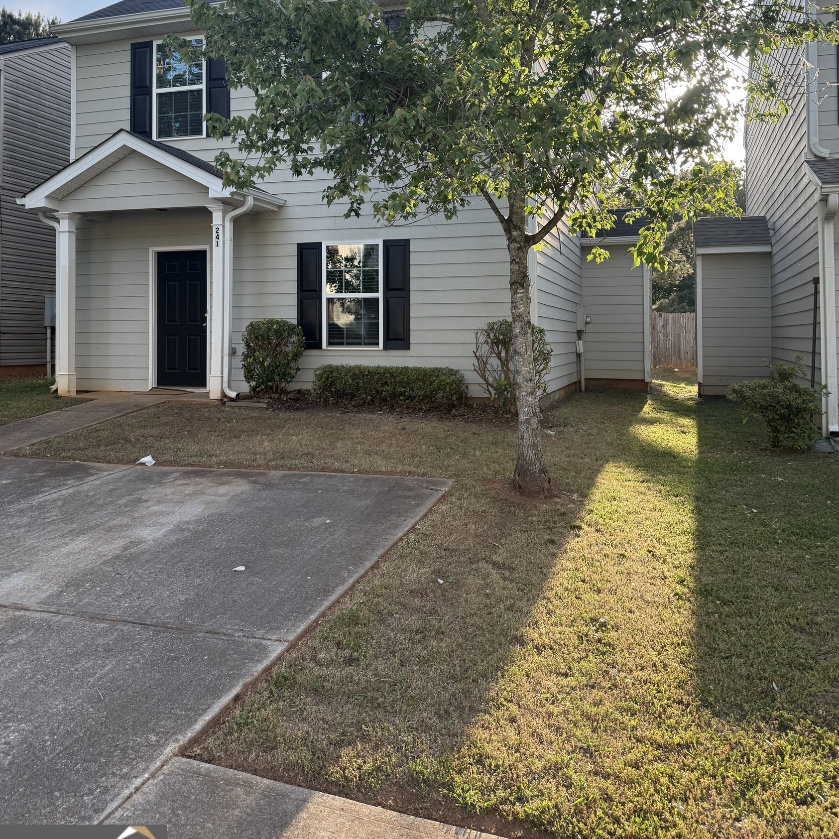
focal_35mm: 29
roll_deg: +0.0
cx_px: 425
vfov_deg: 54.9
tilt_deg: +2.7
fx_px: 795
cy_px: 308
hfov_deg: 55.6
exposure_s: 1/955
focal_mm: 6.76
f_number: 1.78
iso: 100
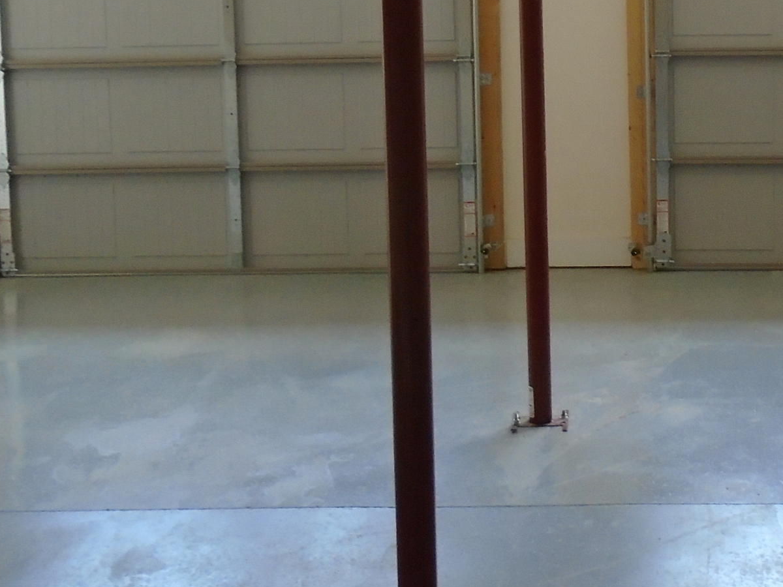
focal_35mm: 65
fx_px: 1470
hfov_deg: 29.1
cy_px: 113
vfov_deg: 22.3
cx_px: 629
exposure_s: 1/30
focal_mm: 4.6
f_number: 3.2
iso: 250
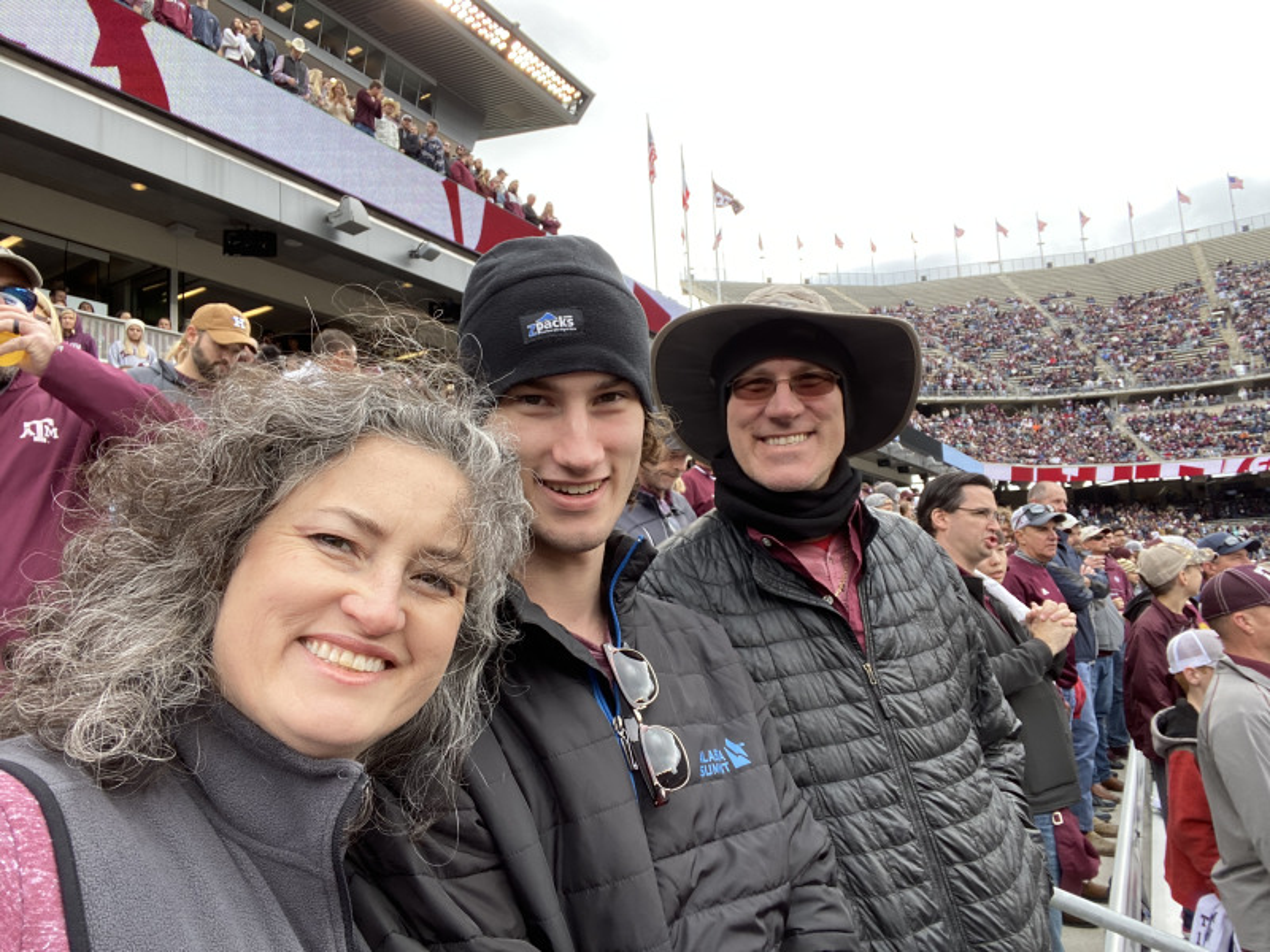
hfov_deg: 73.9
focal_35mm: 23
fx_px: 844
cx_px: 635
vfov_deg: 58.9
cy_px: 476
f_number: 2.2
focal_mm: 2.71
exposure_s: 1/203
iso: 25
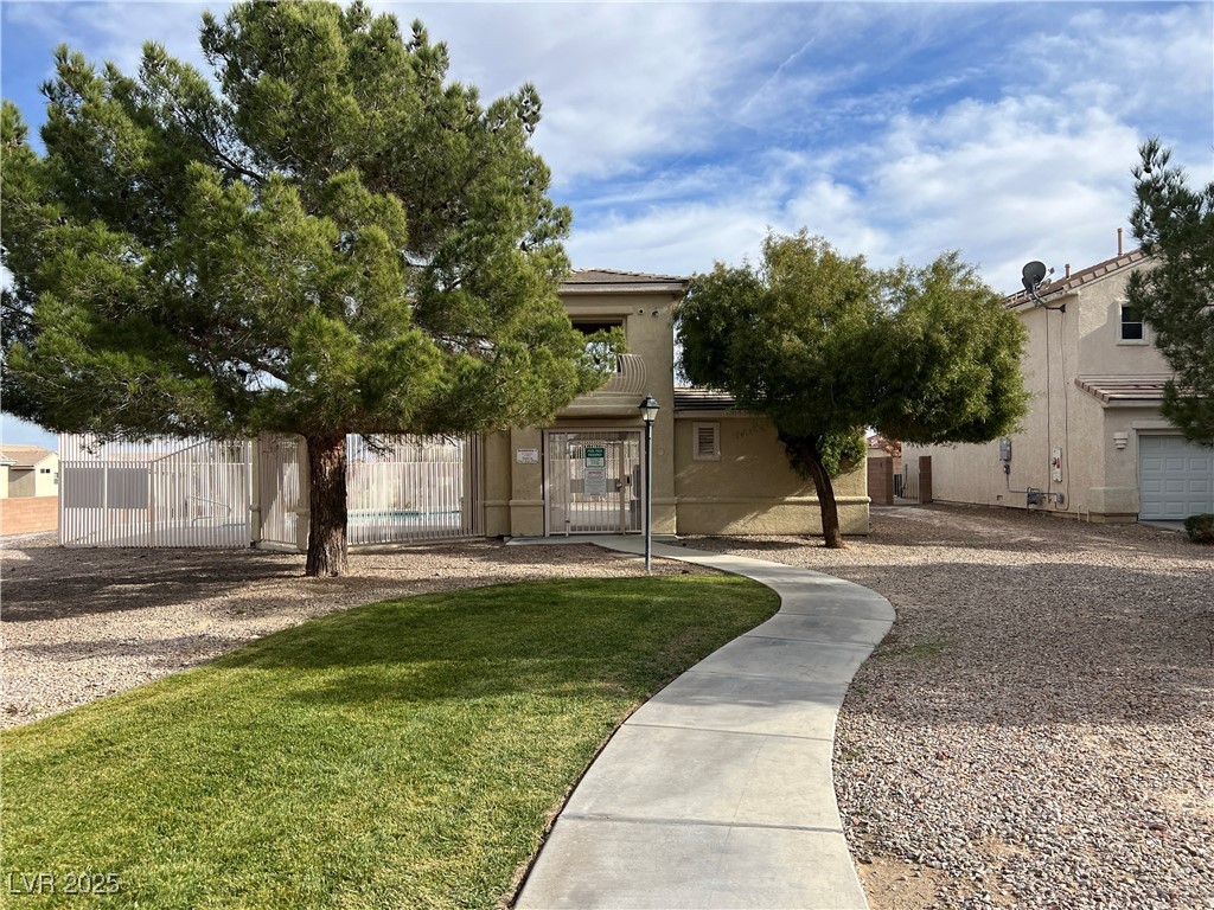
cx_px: 607
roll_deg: +2.1
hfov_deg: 67.3
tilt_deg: +1.6
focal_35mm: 26
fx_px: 912
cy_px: 455
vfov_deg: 53.1
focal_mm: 5.7
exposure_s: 1/3704
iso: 50
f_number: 1.5
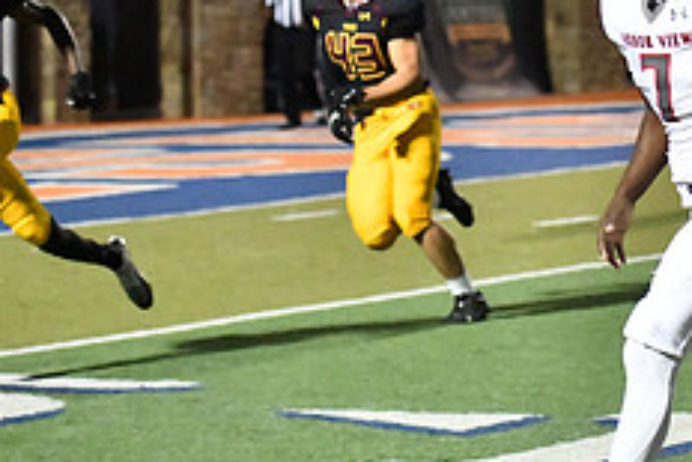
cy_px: 240
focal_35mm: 200
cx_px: 713
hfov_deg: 10.2
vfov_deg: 6.9
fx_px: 3847
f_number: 3.2
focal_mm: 80
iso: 18000
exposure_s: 1/3200
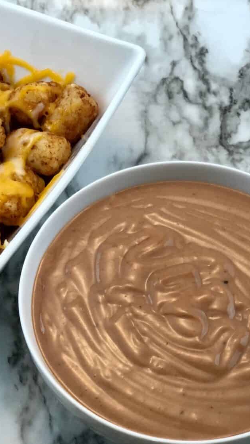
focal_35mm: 76
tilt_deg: -53.7
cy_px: 222
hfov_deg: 15.9
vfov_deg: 27.9
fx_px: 896
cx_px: 99
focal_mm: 6
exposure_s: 1/40
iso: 80
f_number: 2.4
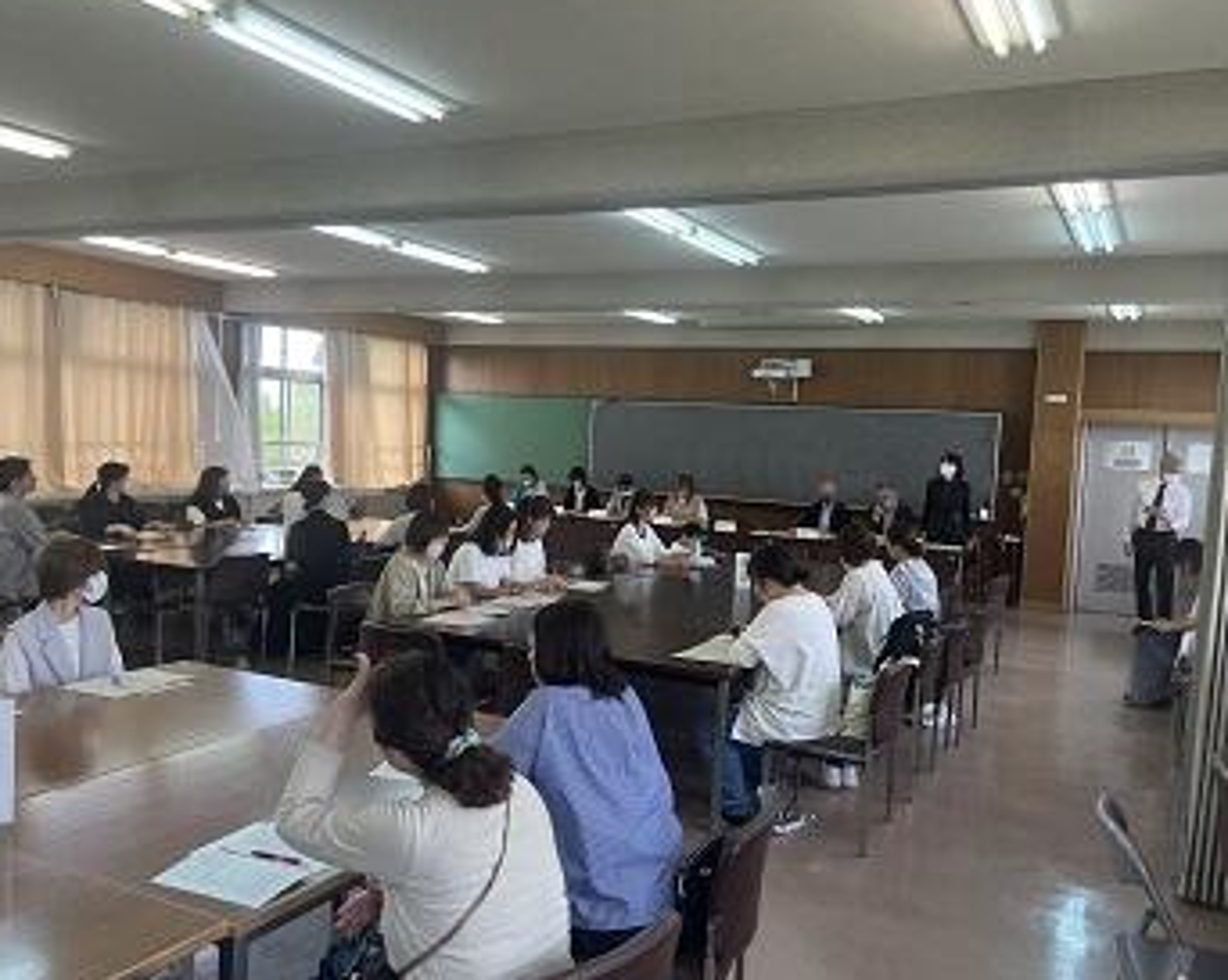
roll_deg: -2.1
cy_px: 497
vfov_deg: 48.4
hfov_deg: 58.8
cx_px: 603
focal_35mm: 30
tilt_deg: -3.7
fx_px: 1089
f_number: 1.6
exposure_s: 1/165
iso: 64
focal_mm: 5.1
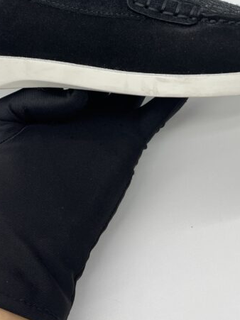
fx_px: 546
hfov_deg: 24.8
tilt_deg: -43.8
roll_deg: +4.4
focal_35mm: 59
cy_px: 18
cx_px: 127
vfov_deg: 30.9
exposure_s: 1/100
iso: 32
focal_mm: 5.7
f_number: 1.5
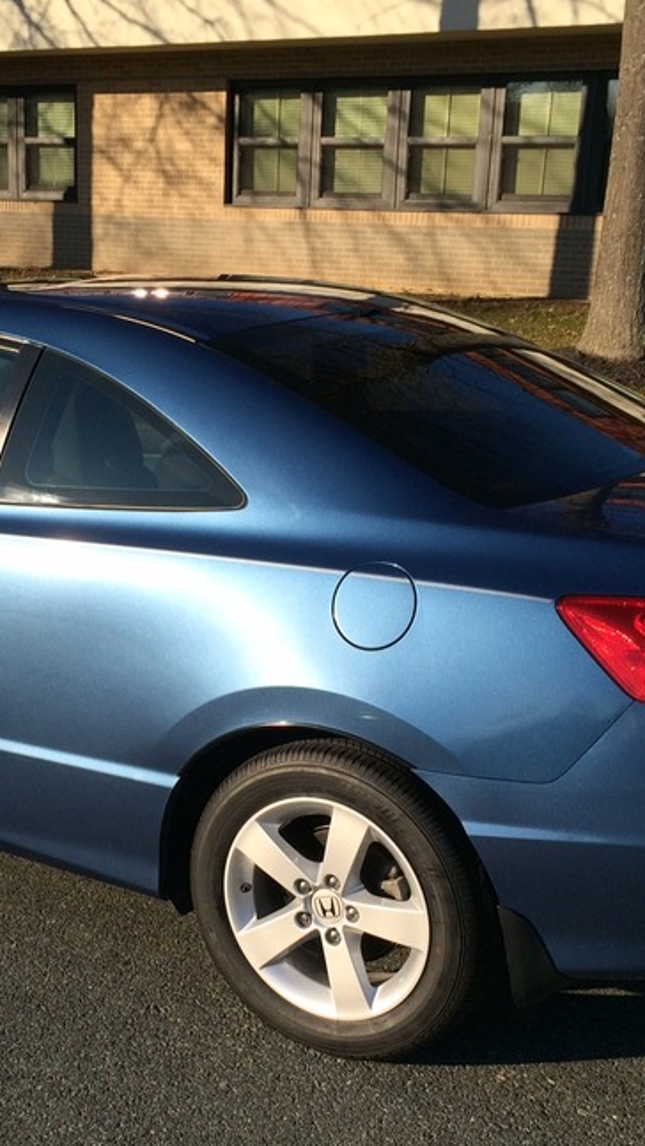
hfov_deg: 23.8
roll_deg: -0.6
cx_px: 204
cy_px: 668
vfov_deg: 41.2
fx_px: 1520
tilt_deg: -18.7
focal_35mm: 50
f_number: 2.2
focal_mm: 4.15
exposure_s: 1/1580
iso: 32
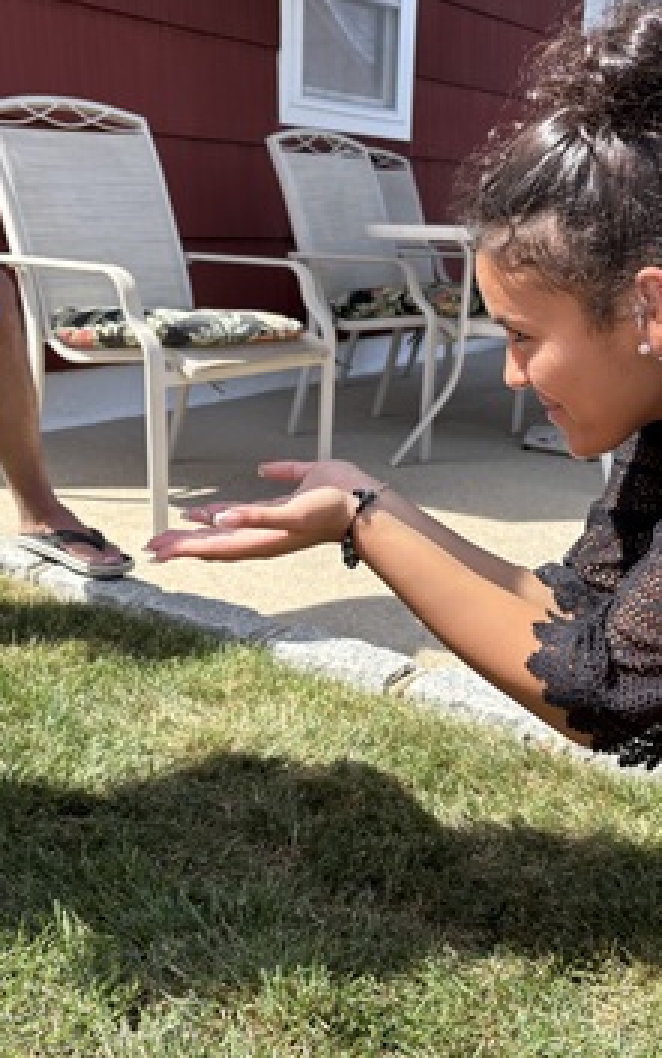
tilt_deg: -14.9
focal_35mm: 39
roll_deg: -0.7
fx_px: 1124
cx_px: 318
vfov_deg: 50.3
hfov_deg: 32.8
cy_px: 556
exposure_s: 1/1001
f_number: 1.6
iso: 50
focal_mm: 5.96
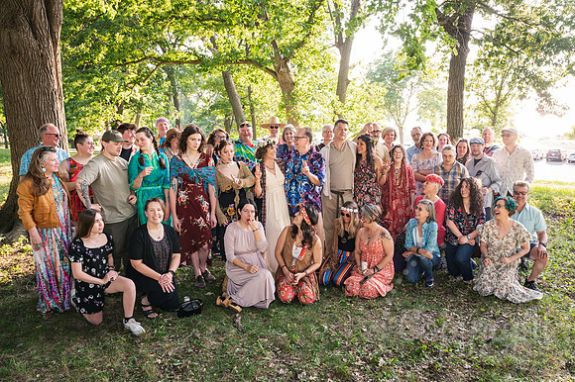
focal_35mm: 28
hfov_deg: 66.2
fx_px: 440
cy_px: 203
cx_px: 305
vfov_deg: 46.9
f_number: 5.6
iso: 800
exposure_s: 1/250
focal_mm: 26
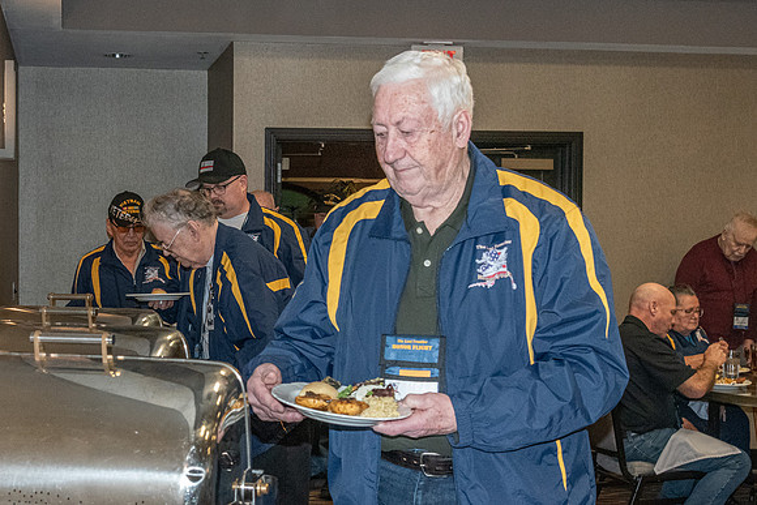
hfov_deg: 35.3
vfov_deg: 24.3
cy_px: 275
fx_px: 1171
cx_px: 230
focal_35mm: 56
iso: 6400
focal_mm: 40
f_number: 6.3
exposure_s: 1/125
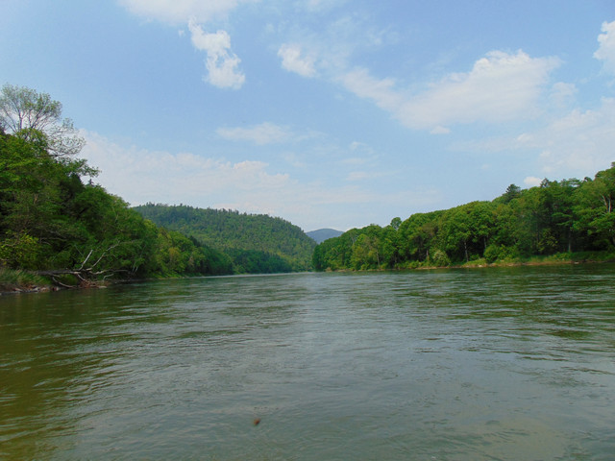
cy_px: 230
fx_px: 444
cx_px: 308
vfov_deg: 54.9
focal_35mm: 25
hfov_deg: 69.4
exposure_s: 1/320
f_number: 7.7
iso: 80
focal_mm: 4.5
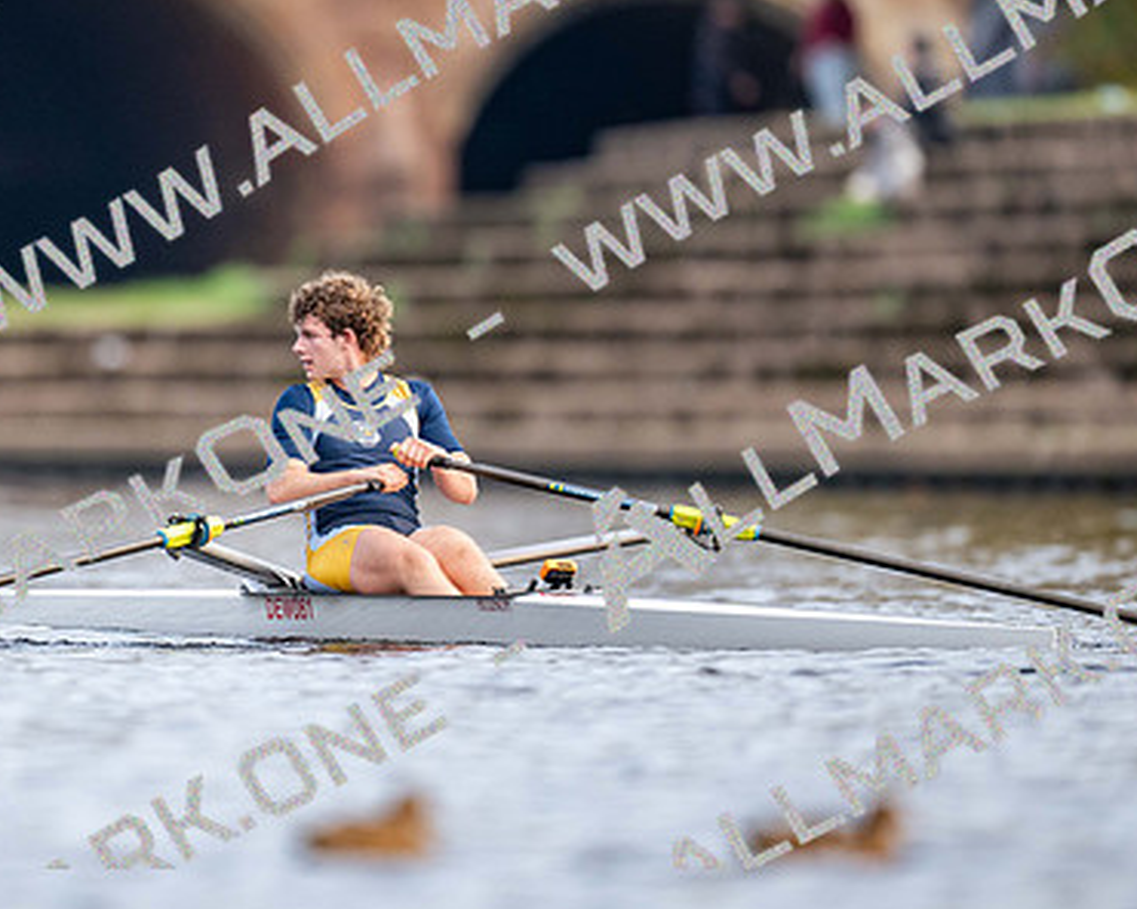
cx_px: 329
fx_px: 29680
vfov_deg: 1.8
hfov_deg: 2.2
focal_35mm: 882
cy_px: 342
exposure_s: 1/2500
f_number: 4
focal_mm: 600
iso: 2000
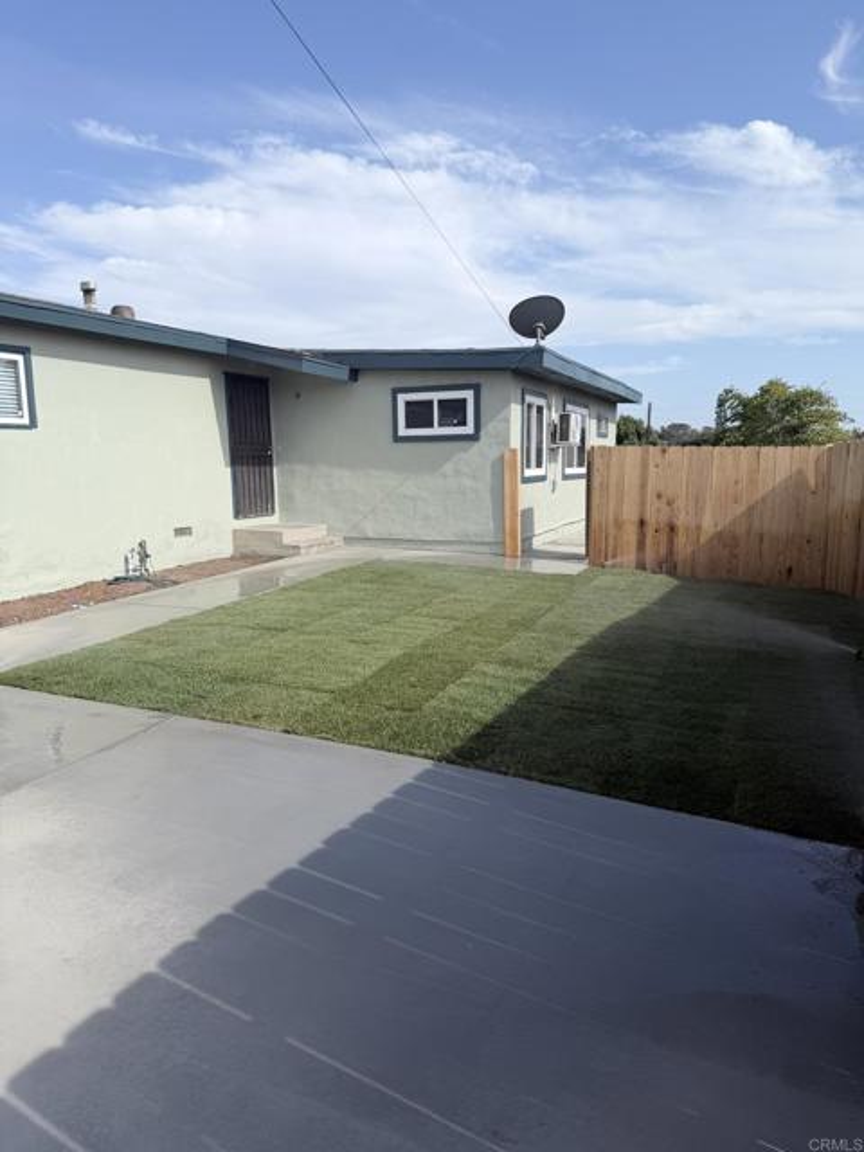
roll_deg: +0.8
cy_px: 576
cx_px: 432
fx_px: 799
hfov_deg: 56.8
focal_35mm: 24
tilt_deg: -8.5
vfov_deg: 71.6
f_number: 1.78
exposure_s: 1/5714
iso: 80
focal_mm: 6.76
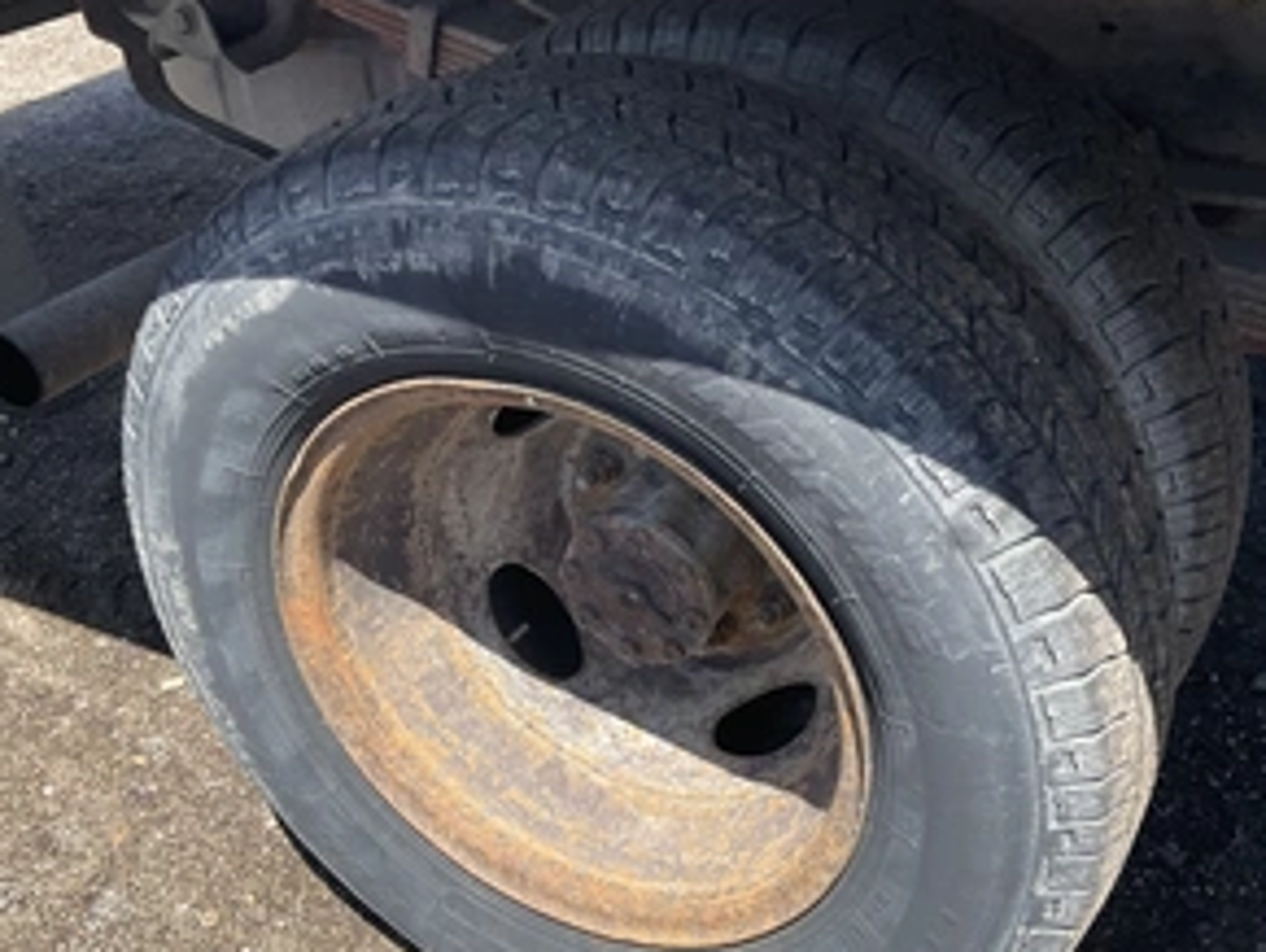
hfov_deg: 46.8
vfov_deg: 35.9
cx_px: 659
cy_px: 581
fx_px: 1464
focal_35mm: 40
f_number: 1.8
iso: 25
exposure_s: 1/642
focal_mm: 3
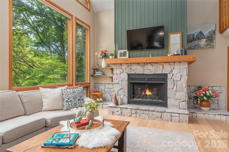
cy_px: 76
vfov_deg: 59.5
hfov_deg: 81.2
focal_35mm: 21
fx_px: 134
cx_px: 114
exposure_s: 1/100
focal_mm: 21
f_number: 8
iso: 320
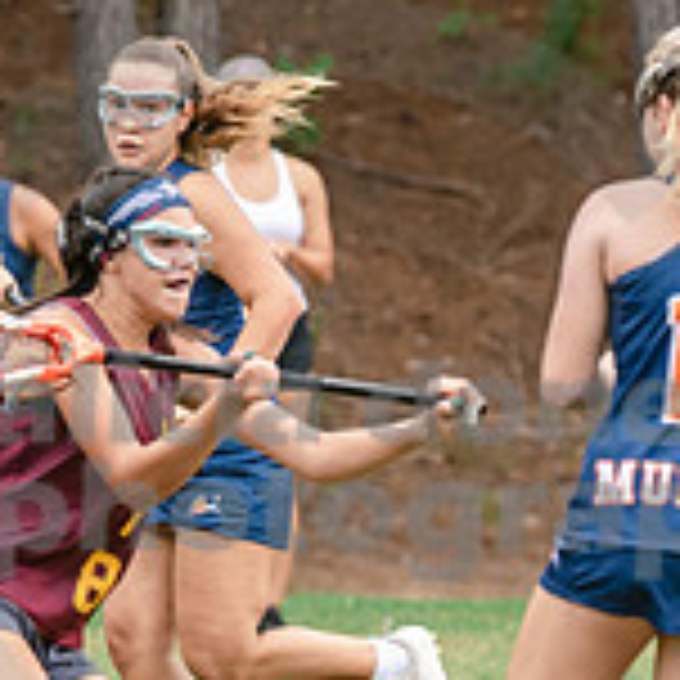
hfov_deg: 1.7
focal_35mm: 1006
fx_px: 22358
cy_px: 790
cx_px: 337
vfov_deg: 1.7
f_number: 4
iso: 250
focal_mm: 200
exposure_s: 1/800
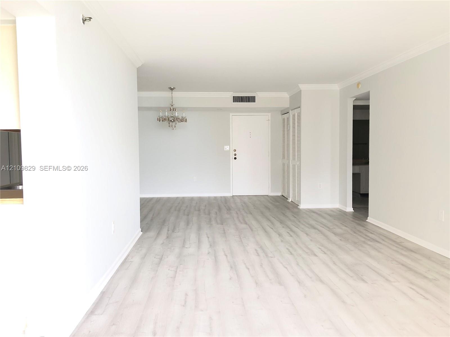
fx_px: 364
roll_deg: +0.9
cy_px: 168
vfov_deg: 49.7
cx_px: 225
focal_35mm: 28
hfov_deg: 63.4
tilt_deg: -3.0
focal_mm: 4
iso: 32
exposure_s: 1/30
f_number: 1.8
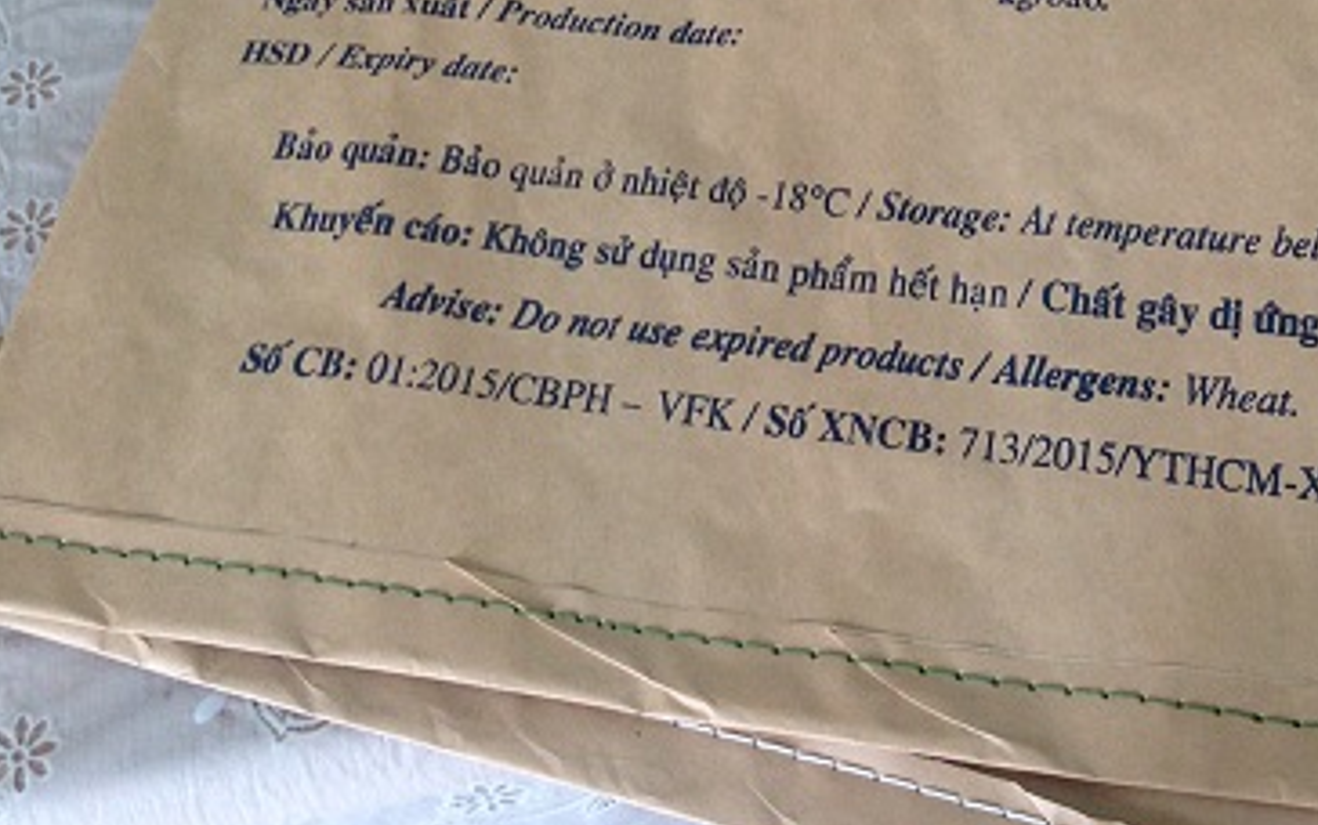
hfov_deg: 31.7
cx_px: 898
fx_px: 2300
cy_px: 36
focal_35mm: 64
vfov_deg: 19.8
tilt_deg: -51.8
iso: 80
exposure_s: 1/120
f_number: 2.4
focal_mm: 4.12
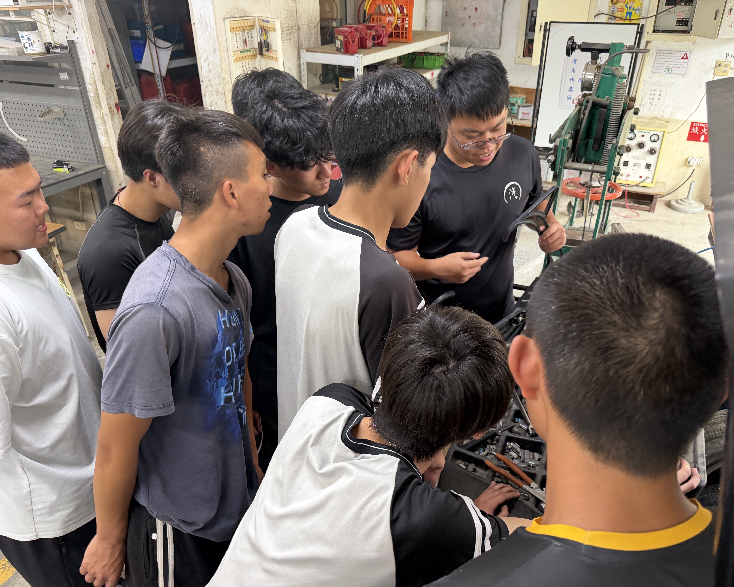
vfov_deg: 56.8
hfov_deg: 68.0
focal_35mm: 25
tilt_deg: -29.1
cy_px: 294
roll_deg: -0.9
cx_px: 389
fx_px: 543
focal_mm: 6.76
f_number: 1.78
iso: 250
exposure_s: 1/60
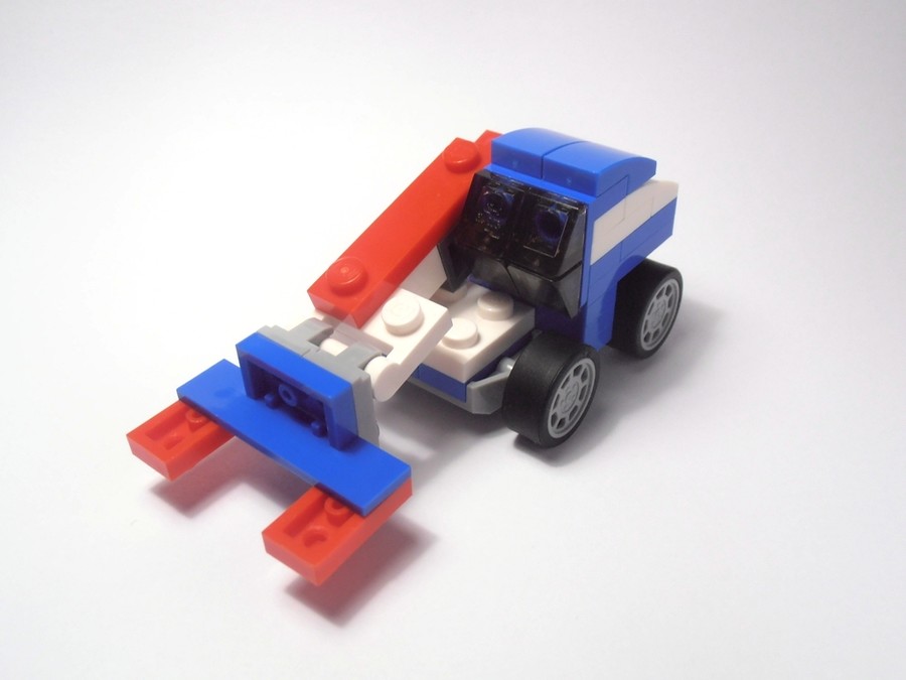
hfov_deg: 50.1
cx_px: 453
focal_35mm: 37
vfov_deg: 38.7
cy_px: 340
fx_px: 968
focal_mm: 6.61
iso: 80
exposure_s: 1/60
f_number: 3.9
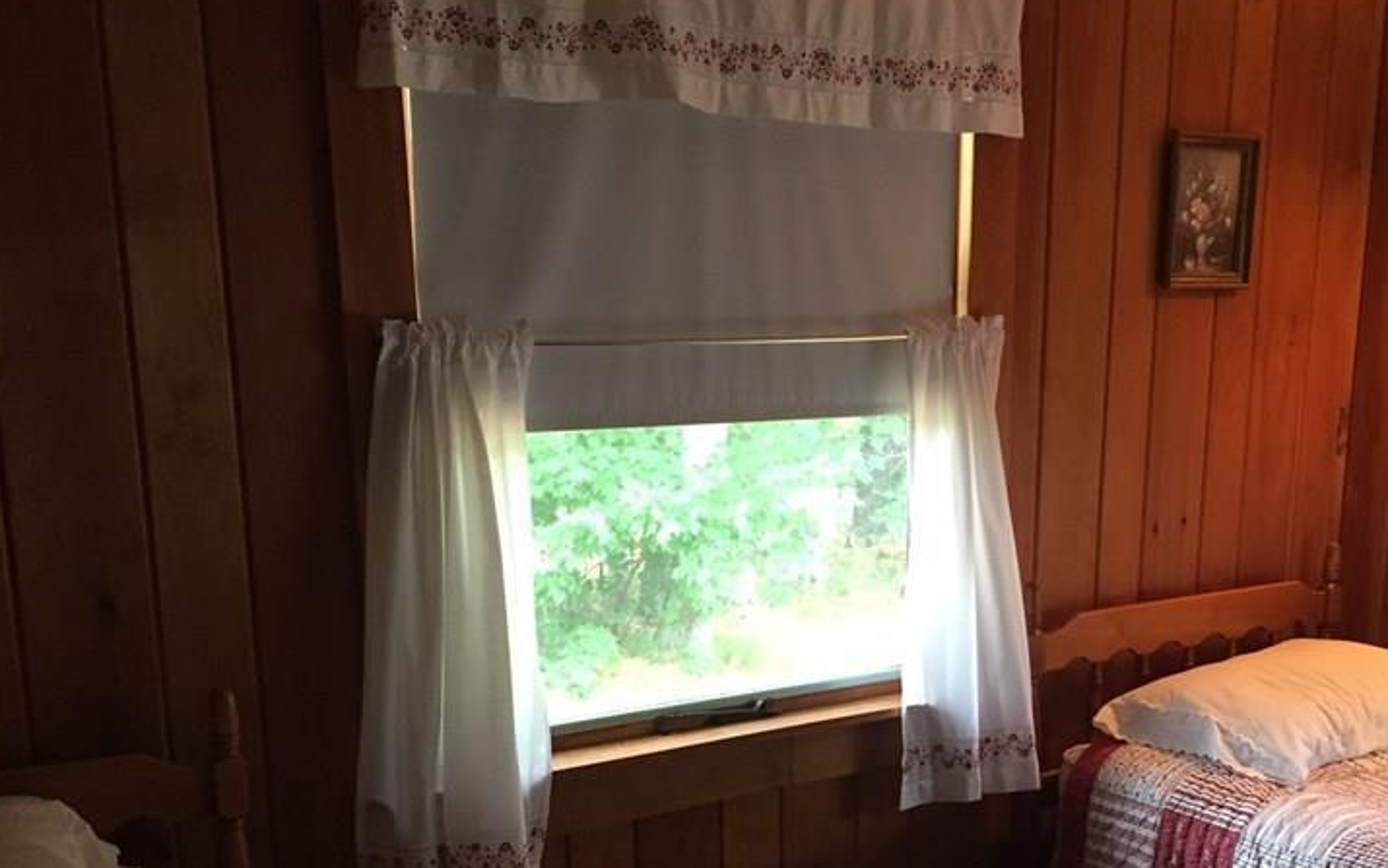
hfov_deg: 44.9
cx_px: 876
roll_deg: -1.6
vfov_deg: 28.5
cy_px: 718
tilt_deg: -15.5
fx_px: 1665
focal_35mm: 44
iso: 160
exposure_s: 1/30
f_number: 2.2
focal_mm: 4.15
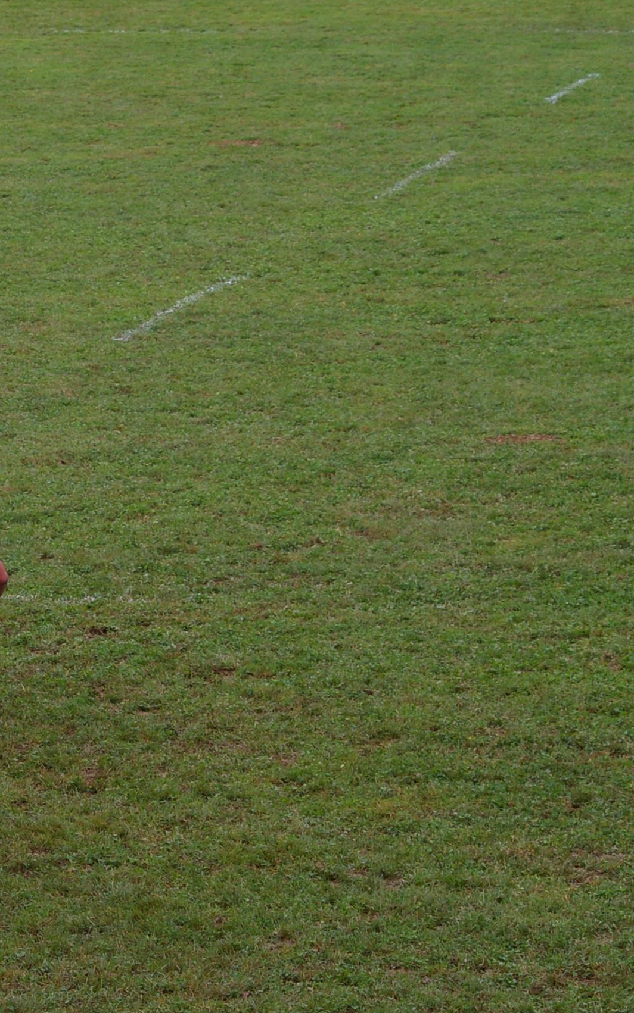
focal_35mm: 189
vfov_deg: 11.1
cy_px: 542
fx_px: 5224
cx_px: -118
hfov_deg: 6.9
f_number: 6.7
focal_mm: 70
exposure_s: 1/350
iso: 400
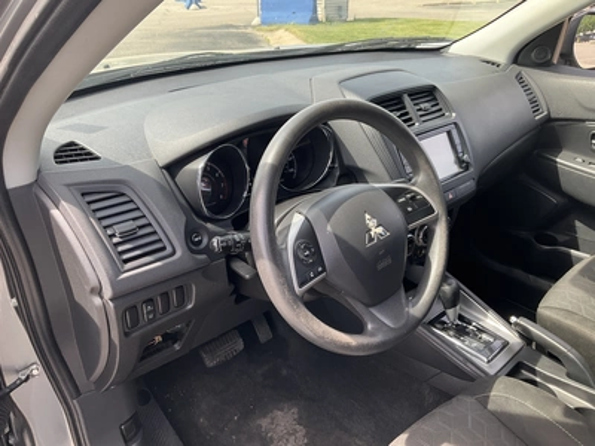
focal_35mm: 29
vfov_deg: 48.2
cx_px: 298
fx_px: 498
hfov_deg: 61.7
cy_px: 223
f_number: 1.8
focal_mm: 3
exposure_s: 1/179
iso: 20
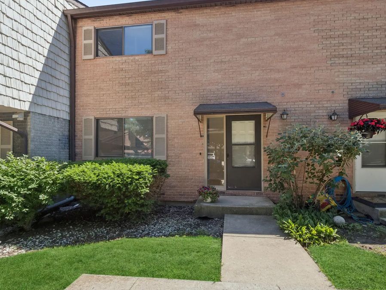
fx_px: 178
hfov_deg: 94.4
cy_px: 138
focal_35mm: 16
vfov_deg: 78.1
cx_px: 206
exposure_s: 1/160
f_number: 8
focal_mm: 7
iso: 400
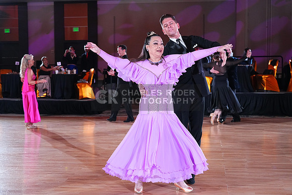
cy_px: 98
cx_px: 146
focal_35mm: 53
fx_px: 430
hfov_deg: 37.5
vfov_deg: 25.5
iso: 5000
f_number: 4.5
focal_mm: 53
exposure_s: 1/400
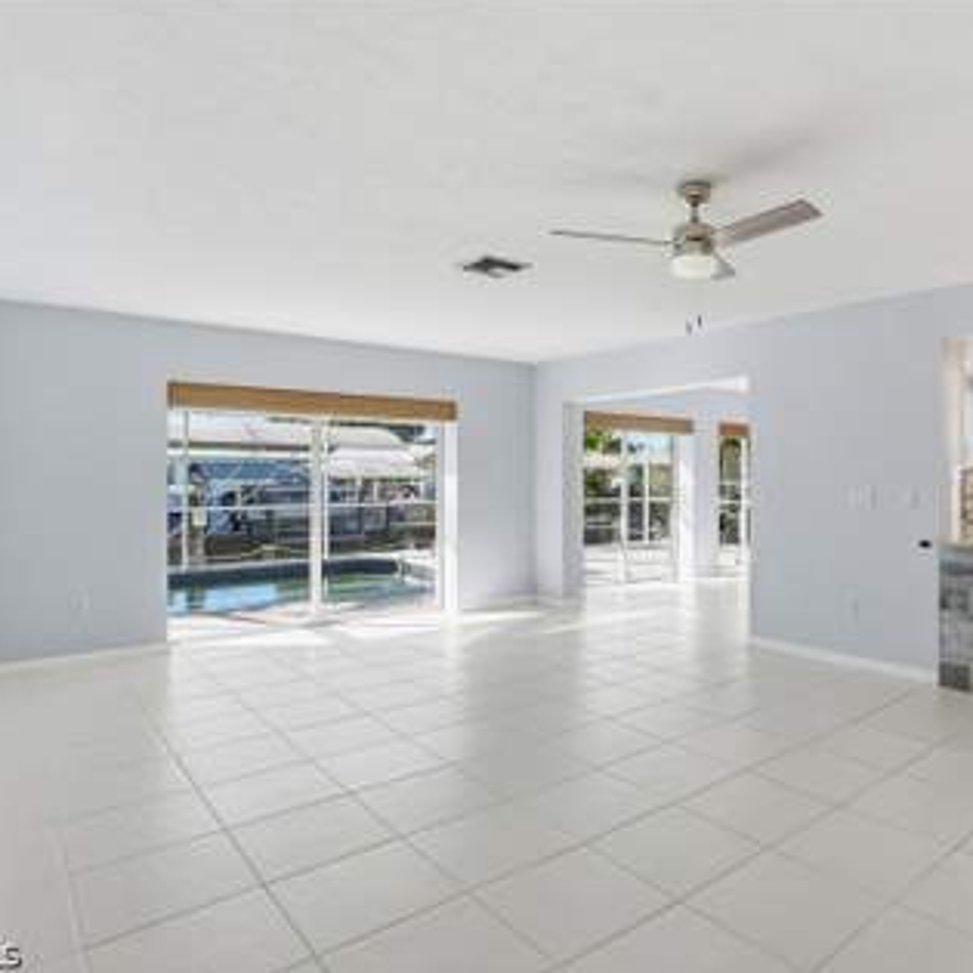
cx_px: 636
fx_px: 700
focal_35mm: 22
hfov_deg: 68.0
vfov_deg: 69.6
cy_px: 483
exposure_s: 1/200
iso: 200
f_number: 9
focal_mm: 17
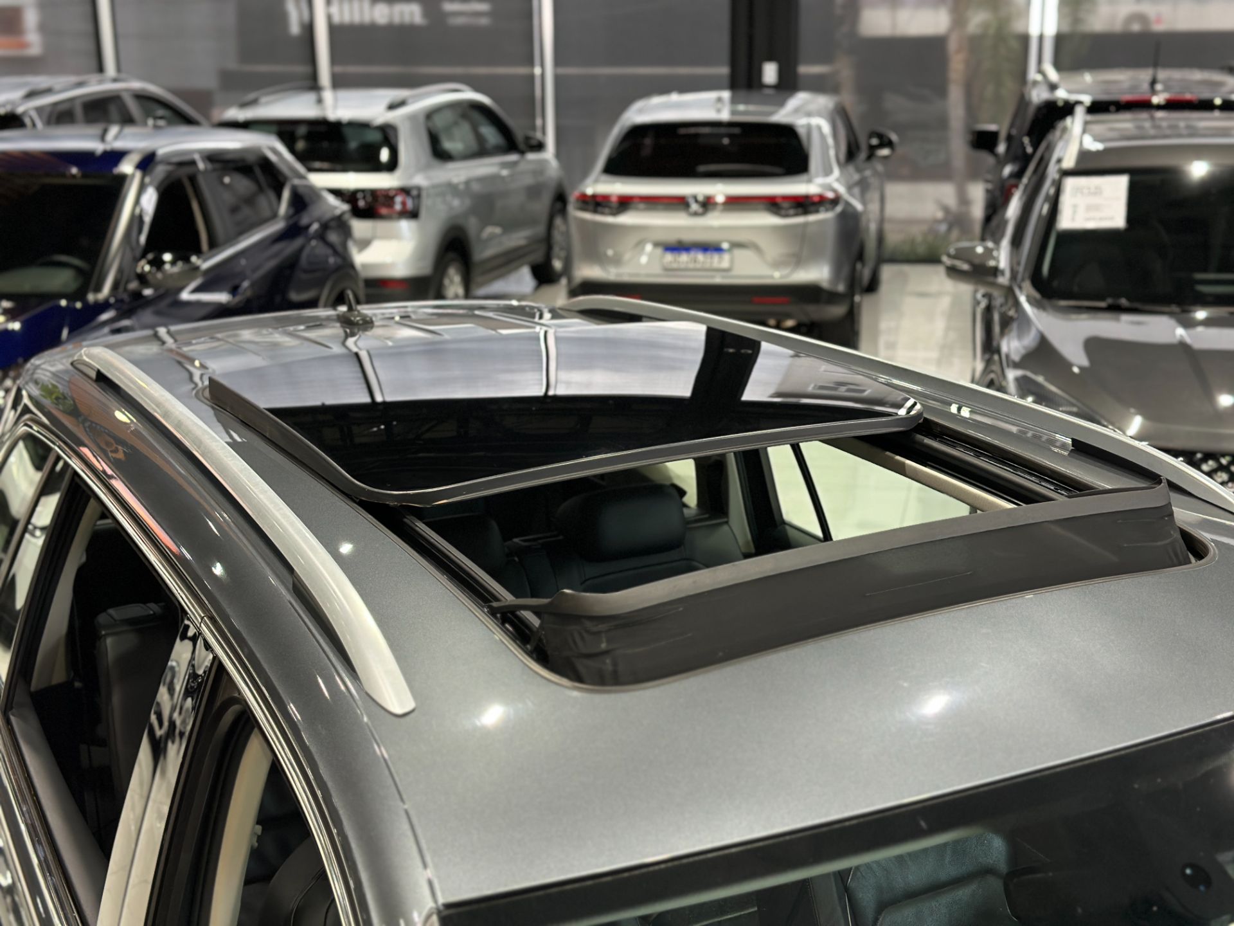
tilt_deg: -15.1
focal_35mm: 48
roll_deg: +0.5
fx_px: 1711
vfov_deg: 30.3
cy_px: 463
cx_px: 617
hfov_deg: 39.7
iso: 160
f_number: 1.78
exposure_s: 1/60
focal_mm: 6.86
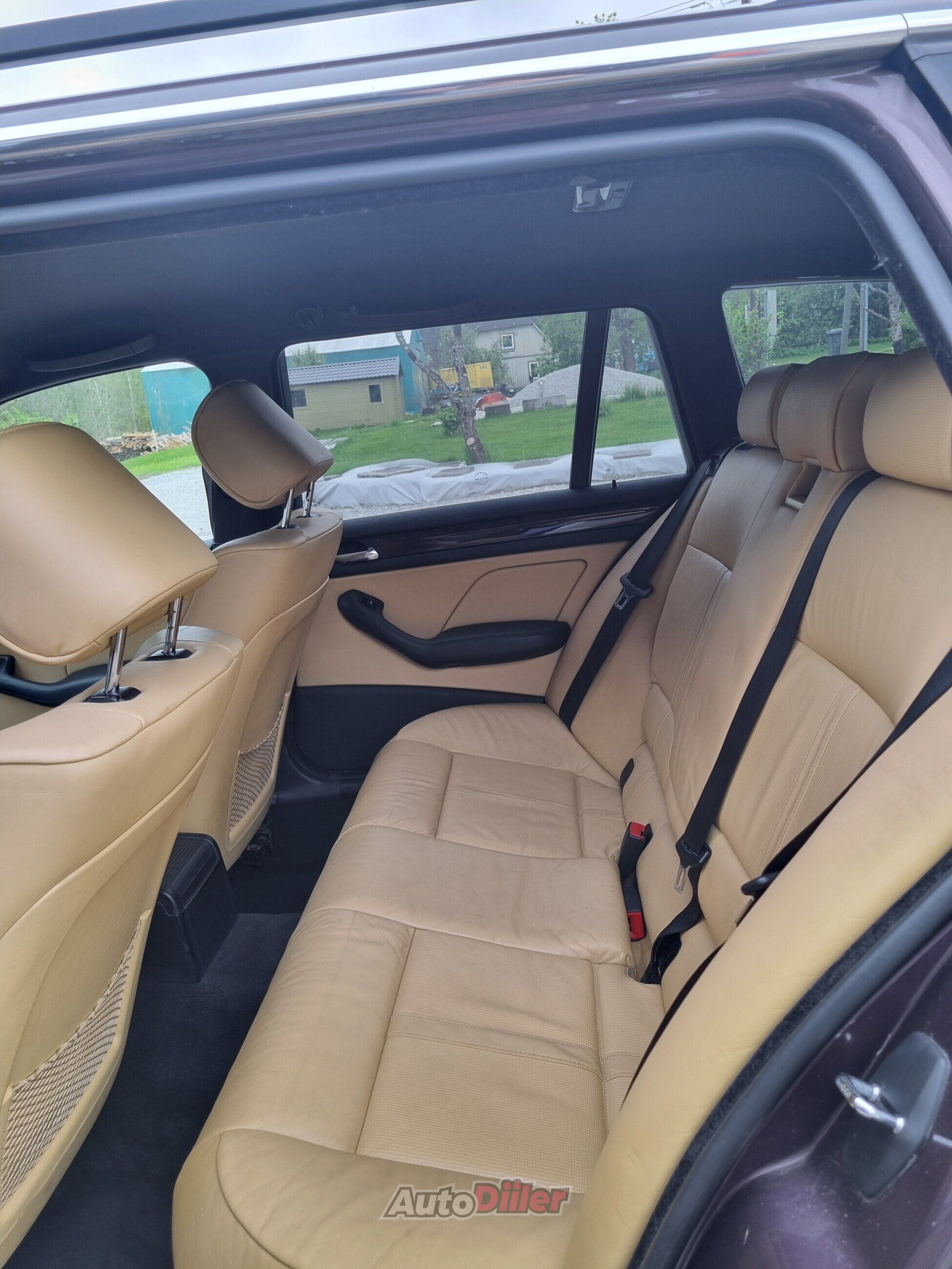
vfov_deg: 67.3
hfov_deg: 53.1
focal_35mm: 26
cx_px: 476
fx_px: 953
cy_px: 634
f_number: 1.8
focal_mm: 5.4
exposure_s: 1/112
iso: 50
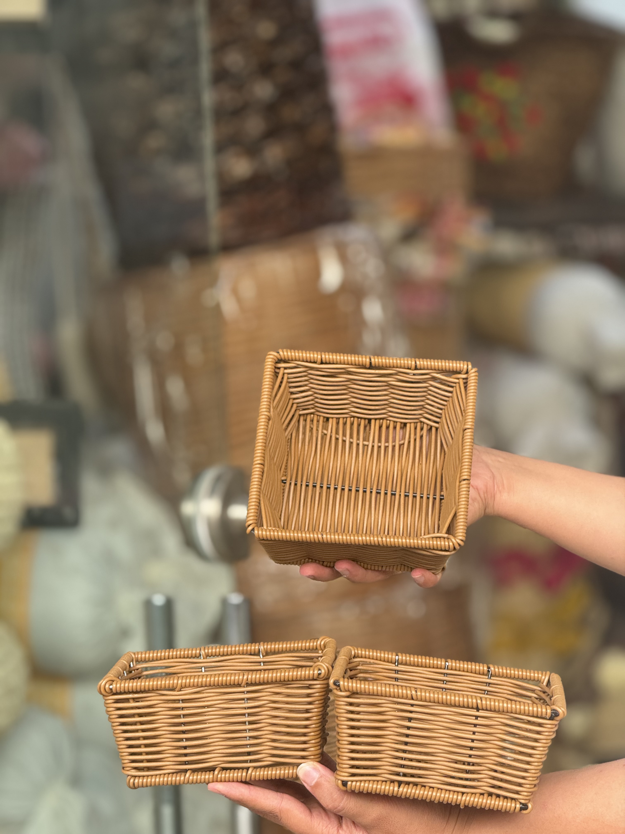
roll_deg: +2.3
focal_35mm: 120
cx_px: 312
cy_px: 417
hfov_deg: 12.3
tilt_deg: -2.4
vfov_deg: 16.4
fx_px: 2889
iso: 100
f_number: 2.8
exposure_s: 1/99
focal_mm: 15.66
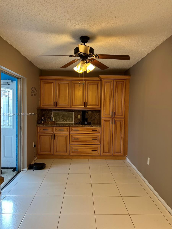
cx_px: 86
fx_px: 172
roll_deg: -1.3
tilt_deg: -0.9
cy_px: 114
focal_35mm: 26
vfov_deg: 67.3
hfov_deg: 53.1
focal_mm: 5.7
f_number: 1.5
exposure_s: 1/60
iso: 125
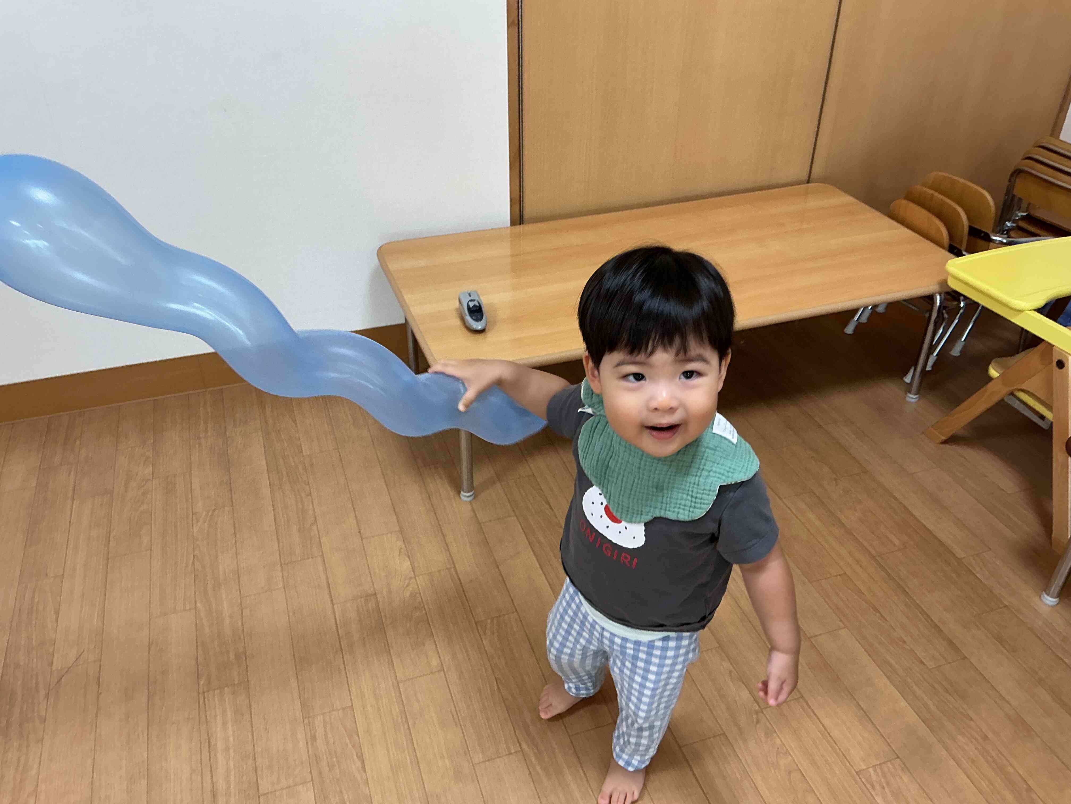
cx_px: 536
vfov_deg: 48.2
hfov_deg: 61.7
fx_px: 897
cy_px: 402
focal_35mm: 29
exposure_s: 1/60
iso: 50
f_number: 1.8
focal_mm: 3
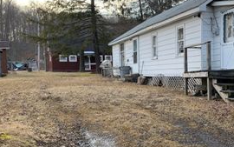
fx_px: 325
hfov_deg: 38.6
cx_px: 173
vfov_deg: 25.3
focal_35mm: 51
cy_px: 95
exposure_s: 1/305
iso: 25
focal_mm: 4.25
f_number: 1.8
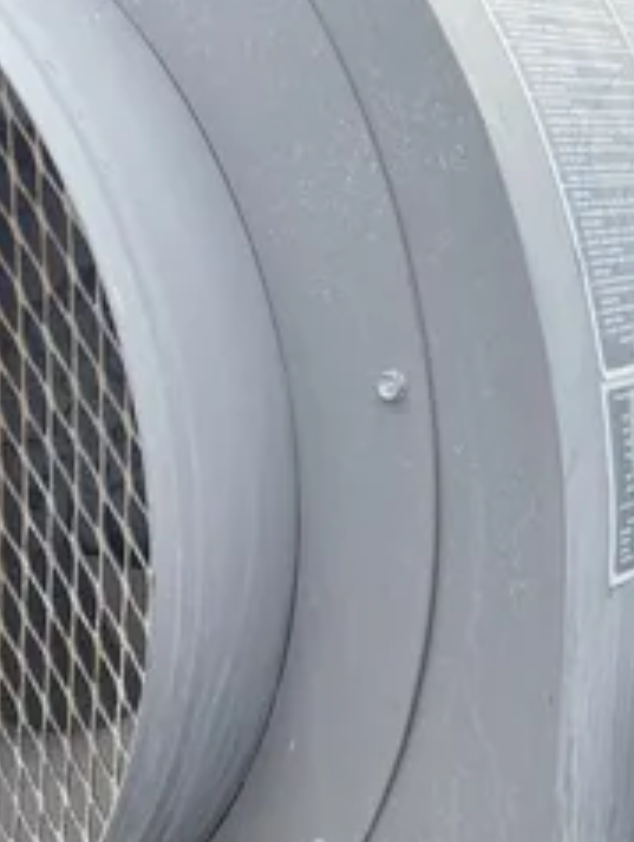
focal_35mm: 80
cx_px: 407
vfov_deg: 20.6
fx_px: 1950
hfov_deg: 18.4
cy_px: 1286
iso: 50
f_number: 1.6
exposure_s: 1/975
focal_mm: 5.1
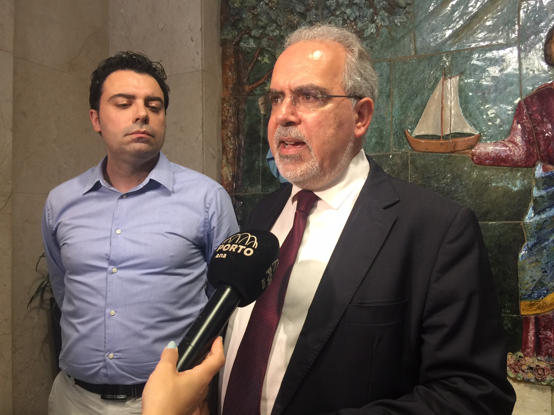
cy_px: 208
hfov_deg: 61.7
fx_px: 464
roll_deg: +0.0
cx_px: 277
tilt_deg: +1.1
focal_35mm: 29
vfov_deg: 48.2
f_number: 2.2
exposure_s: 1/17
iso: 40
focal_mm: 4.15
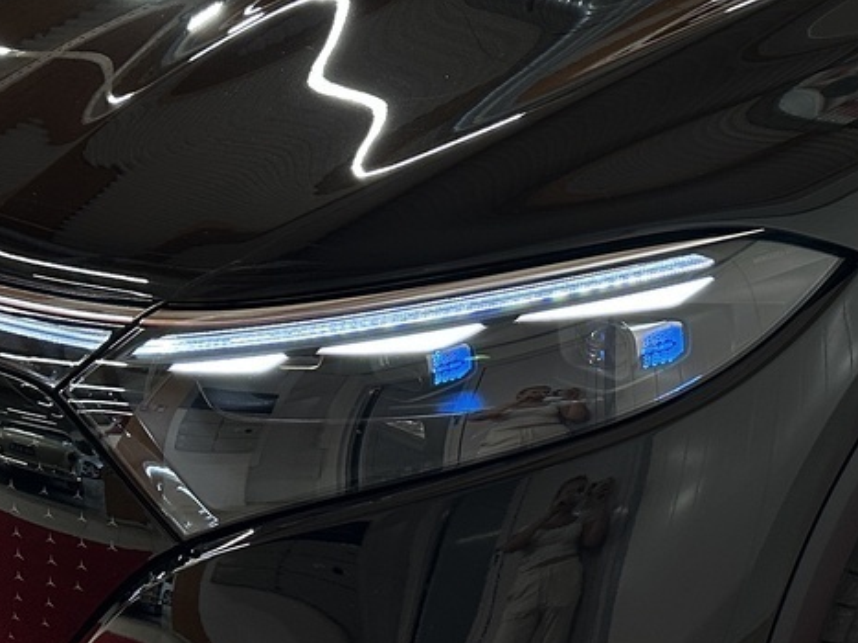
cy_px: 250
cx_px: 693
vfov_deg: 19.9
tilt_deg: -20.9
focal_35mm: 74
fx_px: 1834
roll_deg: +0.3
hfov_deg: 25.8
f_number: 1.78
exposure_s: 1/58
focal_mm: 6.86
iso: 250
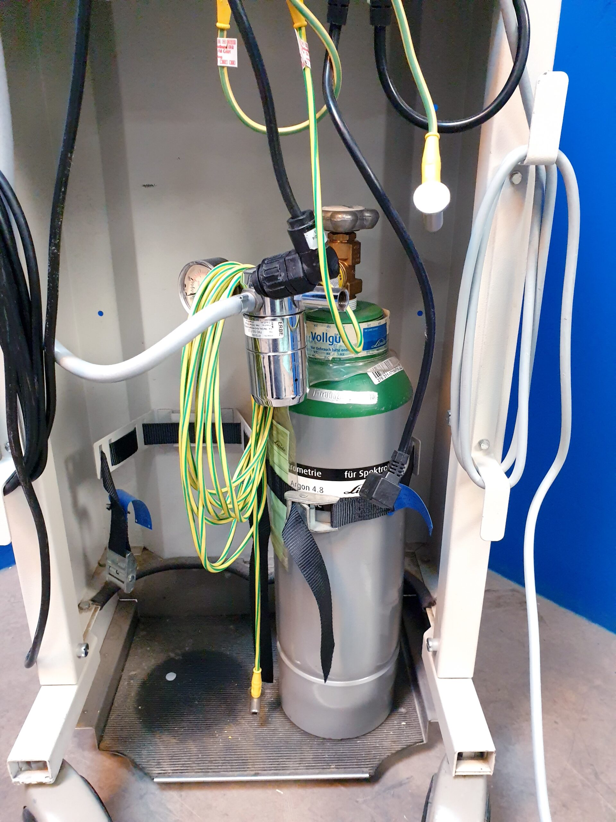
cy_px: 411
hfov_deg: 53.1
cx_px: 308
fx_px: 617
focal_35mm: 26
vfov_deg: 67.3
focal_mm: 4.3
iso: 640
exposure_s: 1/50
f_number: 2.4
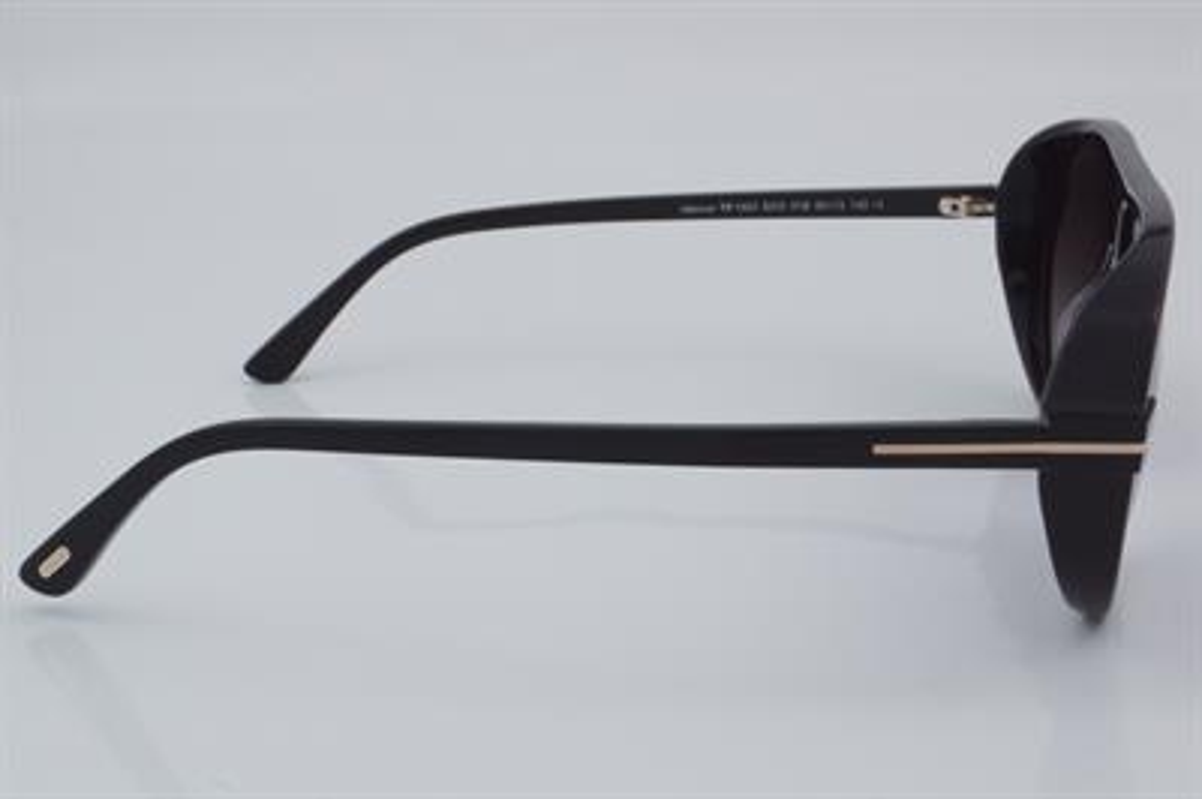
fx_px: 2502
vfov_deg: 18.2
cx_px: 601
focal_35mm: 75
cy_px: 400
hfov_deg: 27.0
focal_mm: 50
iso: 100
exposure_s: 1/4
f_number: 32
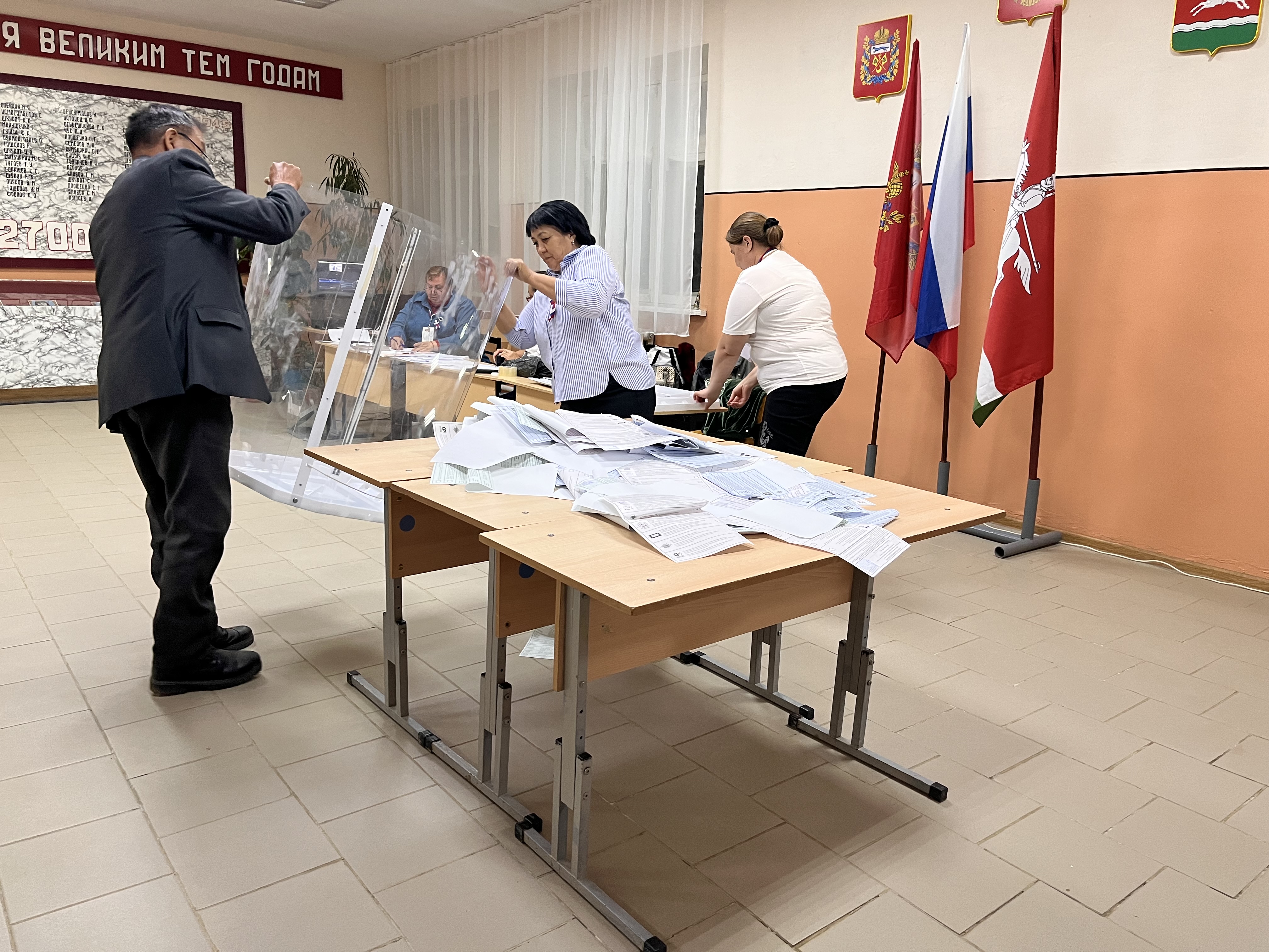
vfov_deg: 53.1
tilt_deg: -12.3
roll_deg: -1.3
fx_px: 953
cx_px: 634
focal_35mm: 26
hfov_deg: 67.3
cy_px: 476
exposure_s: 1/71
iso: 125
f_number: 1.6
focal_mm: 5.1
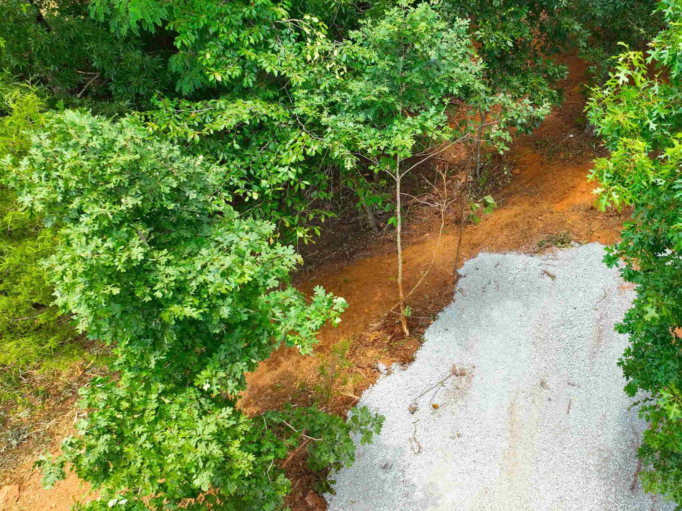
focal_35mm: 33
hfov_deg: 54.3
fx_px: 650
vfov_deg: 42.9
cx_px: 451
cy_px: 266
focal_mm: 12.29
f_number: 2.8
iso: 100
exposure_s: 1/40
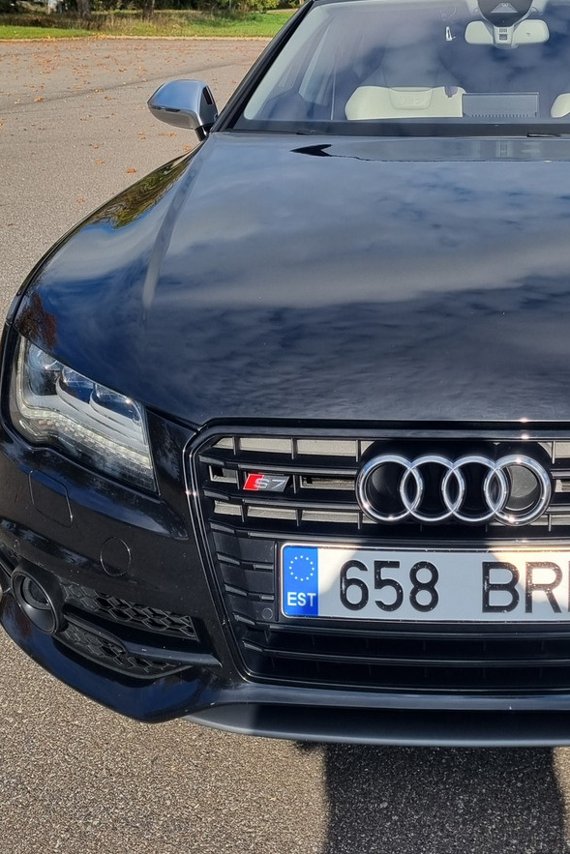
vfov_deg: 39.5
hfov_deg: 26.6
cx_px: 520
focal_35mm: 49
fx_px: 1163
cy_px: 235
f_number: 1.8
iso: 50
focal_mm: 5.4
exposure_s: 1/3056
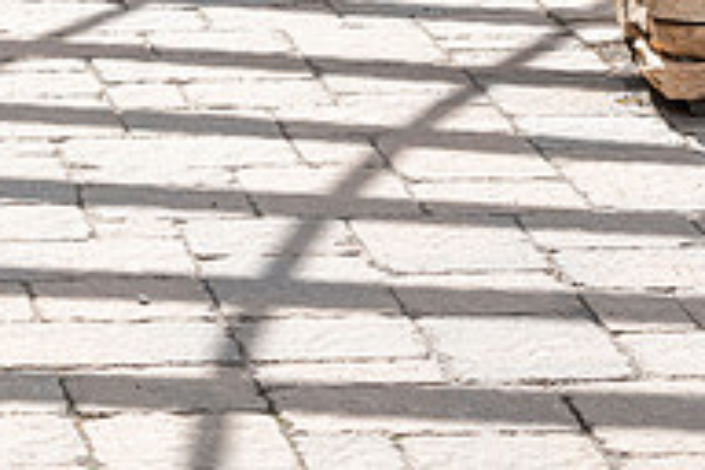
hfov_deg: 8.1
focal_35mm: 250
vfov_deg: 5.5
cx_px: -297
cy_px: -199
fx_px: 4895
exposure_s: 1/640
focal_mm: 70
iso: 500
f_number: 6.3
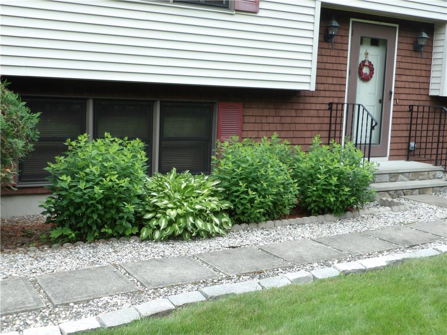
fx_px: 542
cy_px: 168
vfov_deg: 34.3
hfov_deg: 44.8
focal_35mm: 42
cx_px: 224
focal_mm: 7.6
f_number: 4.9
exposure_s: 1/46
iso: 100
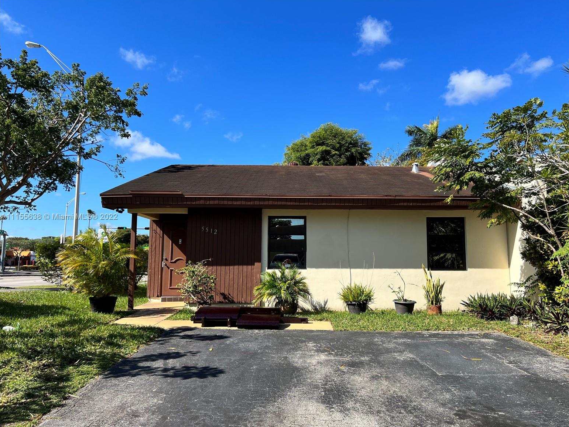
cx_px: 295
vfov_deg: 51.4
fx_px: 444
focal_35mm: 27
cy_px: 217
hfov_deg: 65.3
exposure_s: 1/3077
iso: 50
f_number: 1.5
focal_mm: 5.7
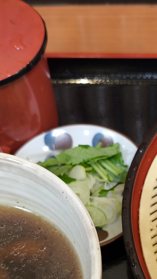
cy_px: 212
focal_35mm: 66
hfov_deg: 17.8
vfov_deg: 31.3
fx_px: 488
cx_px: 158
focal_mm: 6.57
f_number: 1.6
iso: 200
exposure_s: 1/50
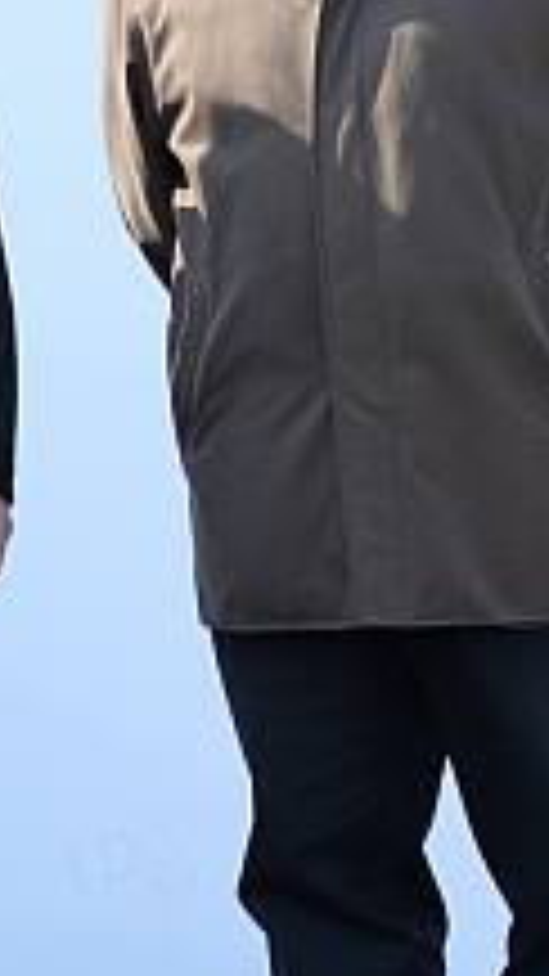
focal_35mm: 139
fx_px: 3599
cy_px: 279
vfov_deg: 15.4
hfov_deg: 6.7
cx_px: -1710
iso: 200
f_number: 5.6
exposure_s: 1/250
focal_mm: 24
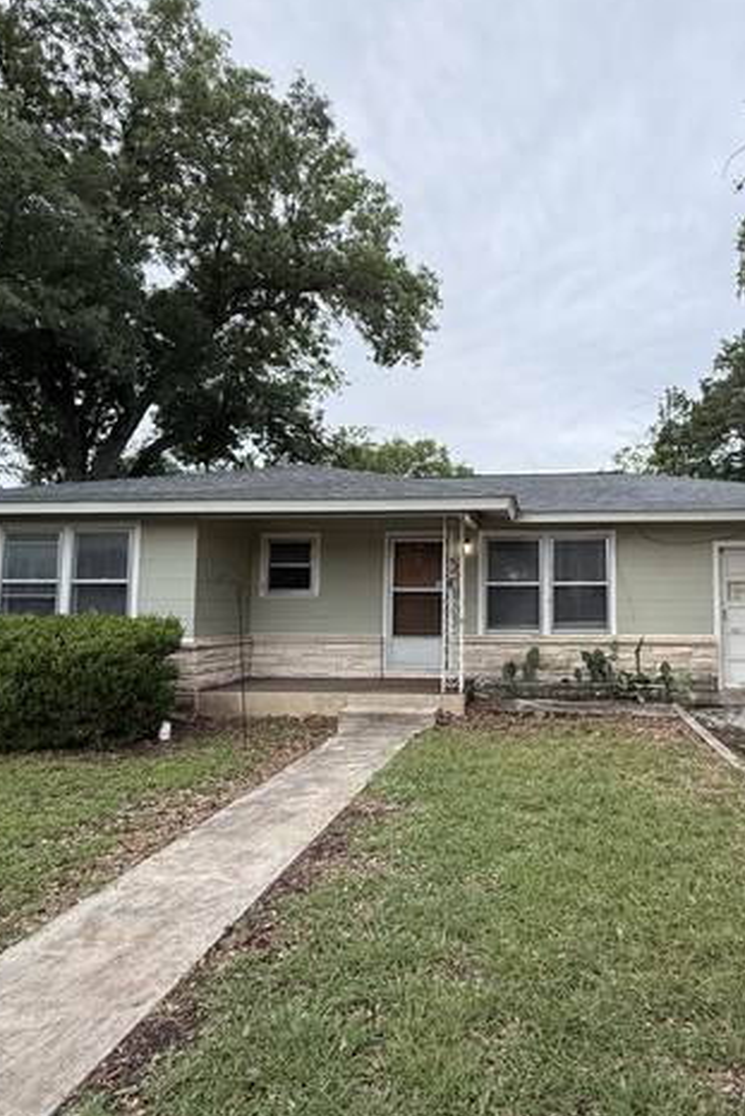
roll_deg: -0.2
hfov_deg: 60.4
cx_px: 501
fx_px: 620
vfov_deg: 84.0
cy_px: 558
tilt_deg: +5.4
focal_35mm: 20
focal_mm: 2.22
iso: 64
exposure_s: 1/113
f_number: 2.2
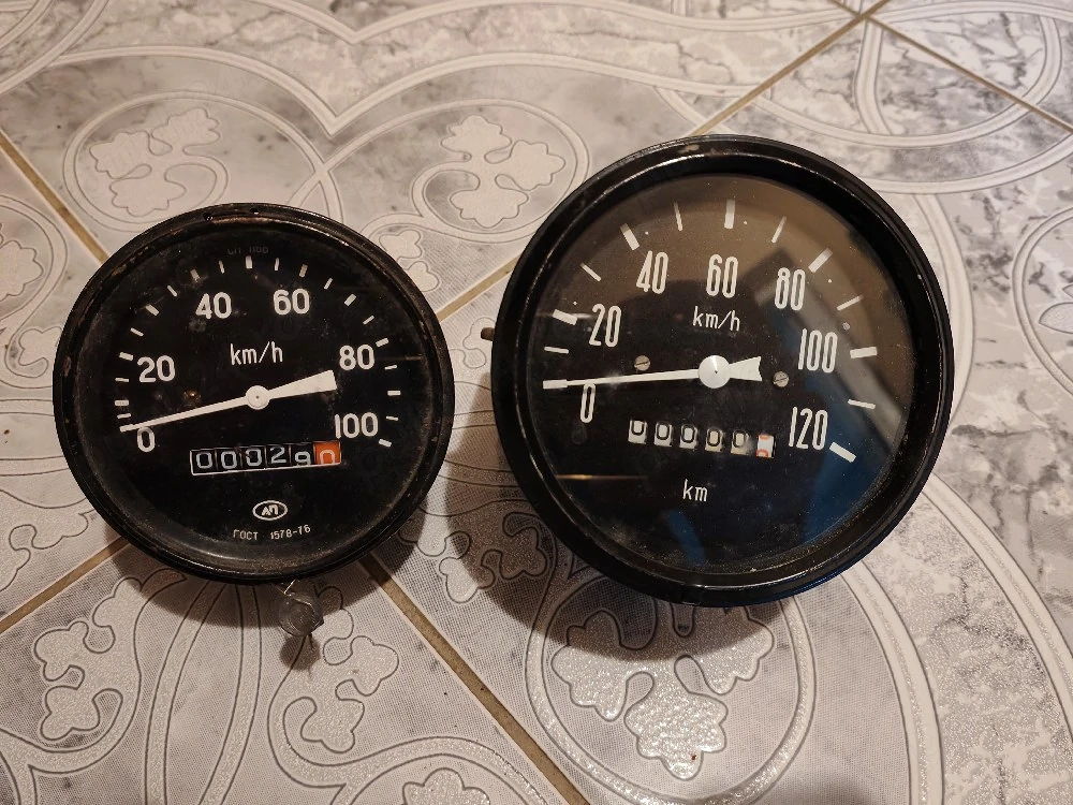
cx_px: 536
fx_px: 837
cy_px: 402
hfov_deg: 65.3
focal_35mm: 27
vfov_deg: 51.4
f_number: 1.95
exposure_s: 1/20
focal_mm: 5.52
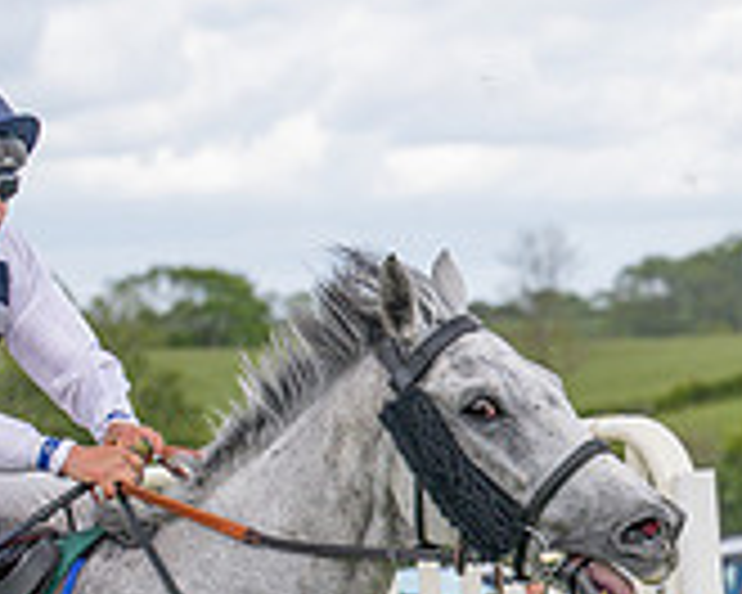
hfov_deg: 6.1
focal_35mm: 316
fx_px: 6939
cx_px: -232
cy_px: 882
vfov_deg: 4.9
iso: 400
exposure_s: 1/1600
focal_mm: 82
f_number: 4
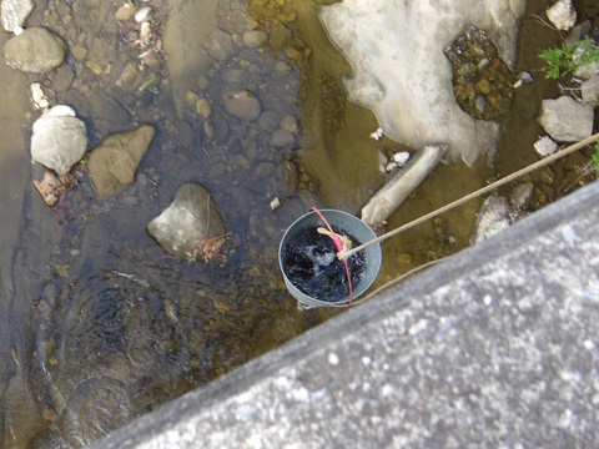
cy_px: 224
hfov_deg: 18.2
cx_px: 300
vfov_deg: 13.7
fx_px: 1869
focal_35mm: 108
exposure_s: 1/54
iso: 163
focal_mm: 19.6
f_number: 6.6
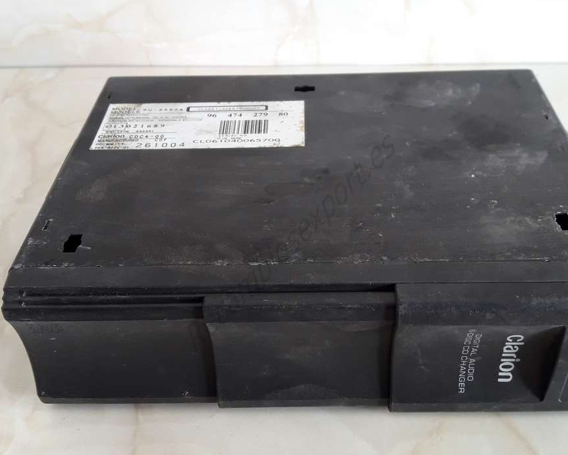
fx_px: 656
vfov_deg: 38.2
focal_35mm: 39
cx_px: 297
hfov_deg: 46.8
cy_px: 238
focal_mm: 3.7
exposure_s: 1/33
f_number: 1.9
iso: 80
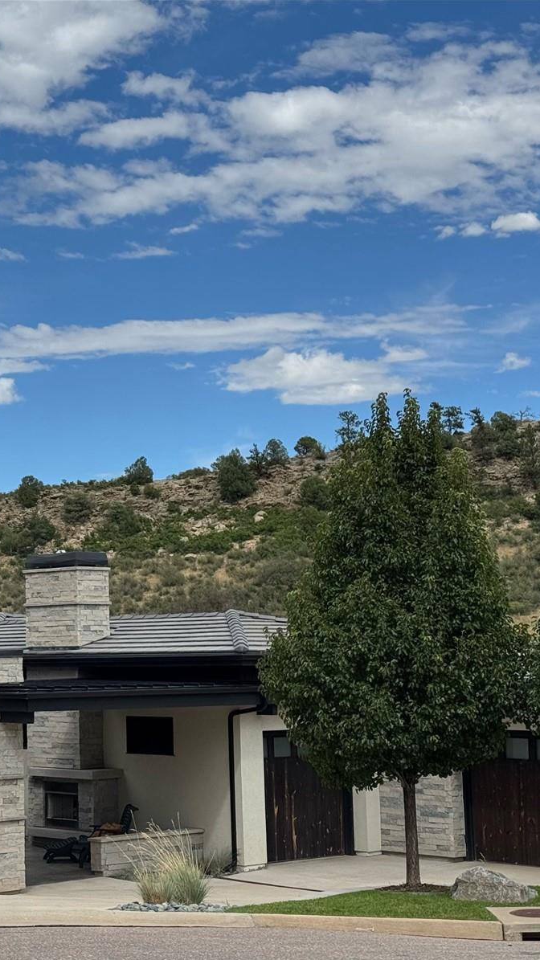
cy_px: 481
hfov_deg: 16.9
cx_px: 31
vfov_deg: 30.2
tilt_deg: +4.6
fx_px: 1782
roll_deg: +0.8
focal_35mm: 70
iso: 64
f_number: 1.78
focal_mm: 6.76
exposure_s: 1/5376
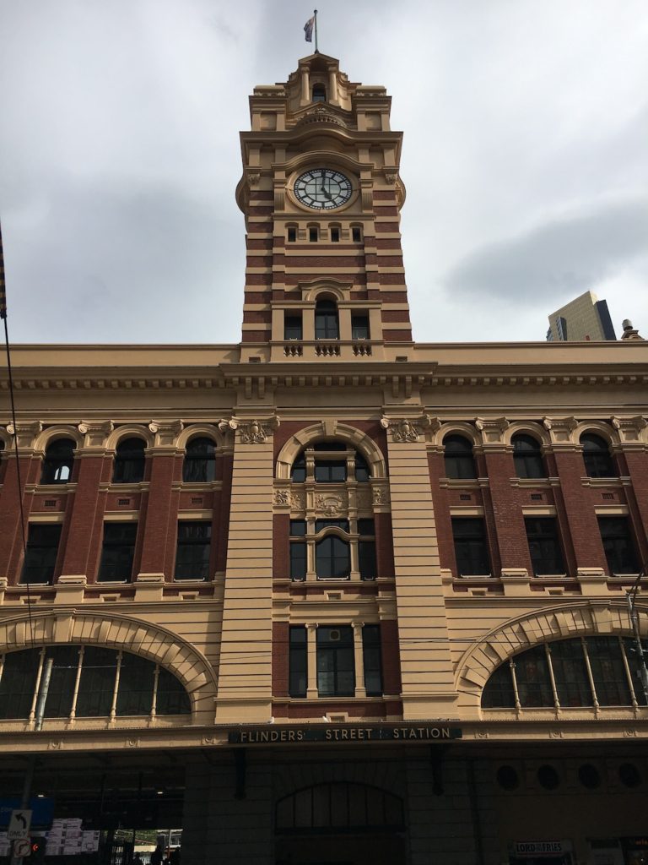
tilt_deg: +31.1
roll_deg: +0.0
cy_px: 432
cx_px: 324
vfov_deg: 61.7
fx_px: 724
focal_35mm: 29
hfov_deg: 48.2
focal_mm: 4.15
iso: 25
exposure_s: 1/2564
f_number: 2.2
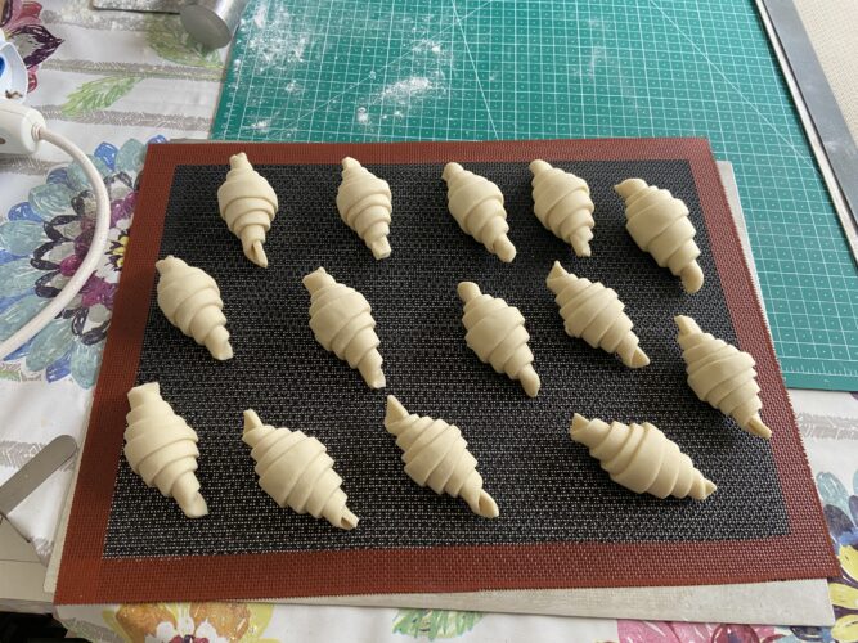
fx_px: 644
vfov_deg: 53.0
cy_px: 322
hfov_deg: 67.3
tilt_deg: -63.8
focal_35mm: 26
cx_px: 429
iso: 160
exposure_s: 1/60
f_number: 1.8
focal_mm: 4.25
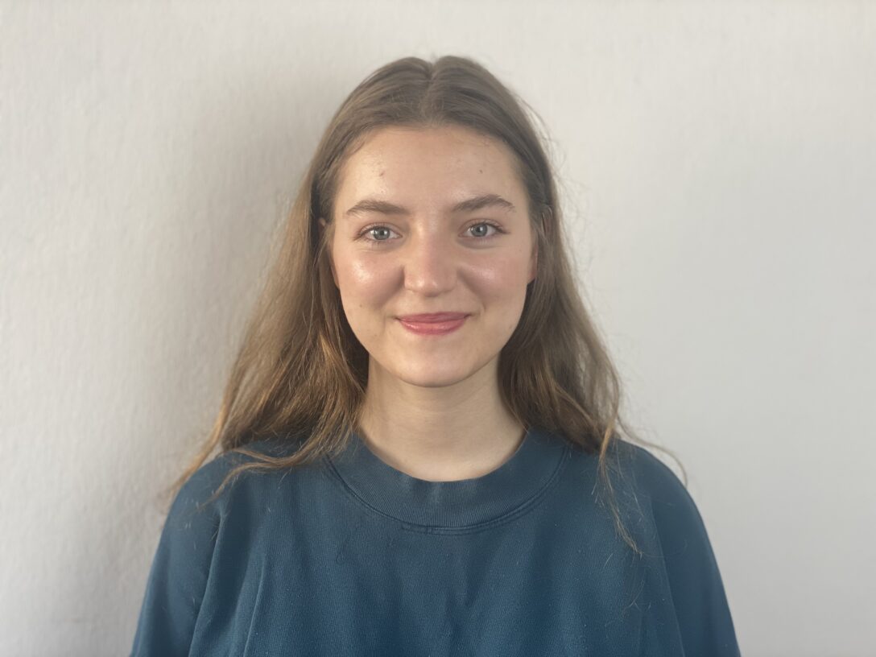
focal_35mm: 52
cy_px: 328
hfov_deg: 36.8
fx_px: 1316
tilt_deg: -2.2
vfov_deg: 28.0
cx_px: 438
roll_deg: -1.2
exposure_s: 1/100
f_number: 2
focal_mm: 6
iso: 64
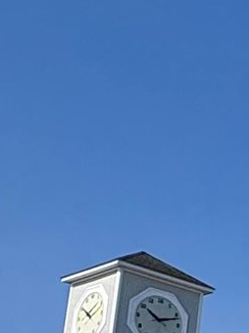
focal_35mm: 99
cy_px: 398
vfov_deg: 18.8
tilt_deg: +13.3
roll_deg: -0.3
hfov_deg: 11.9
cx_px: 610
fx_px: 951
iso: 50
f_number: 2.2
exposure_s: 1/4630
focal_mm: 2.22
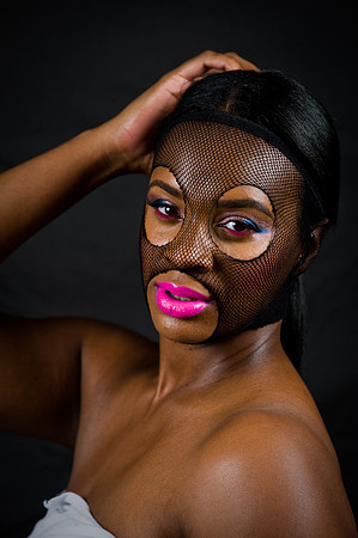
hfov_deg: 6.9
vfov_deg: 10.3
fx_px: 2990
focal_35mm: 200
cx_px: 179
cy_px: 269
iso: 200
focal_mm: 200
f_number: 5.6
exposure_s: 1/125
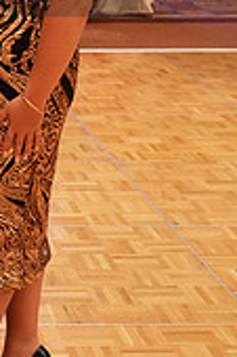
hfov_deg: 11.2
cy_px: -52
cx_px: -150
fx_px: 1148
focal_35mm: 116
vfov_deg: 17.0
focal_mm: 34
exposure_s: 1/200
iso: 3200
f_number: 4
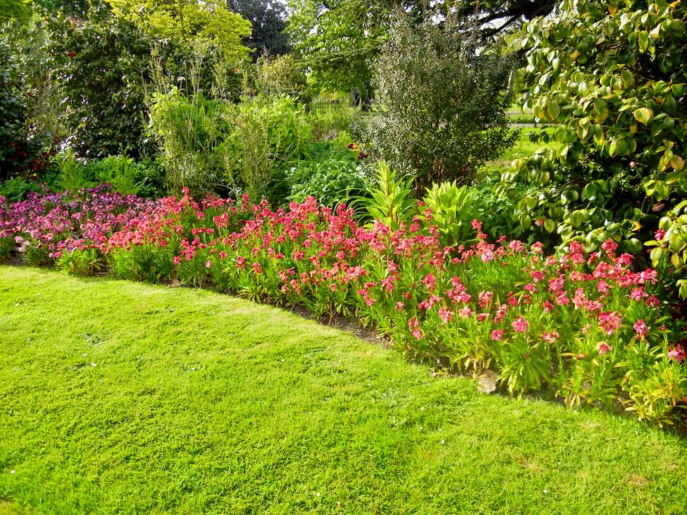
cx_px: 335
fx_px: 615
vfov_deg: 45.4
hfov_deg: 58.3
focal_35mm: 31
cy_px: 250
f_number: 3.5
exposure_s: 1/385
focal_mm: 5.4
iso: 160
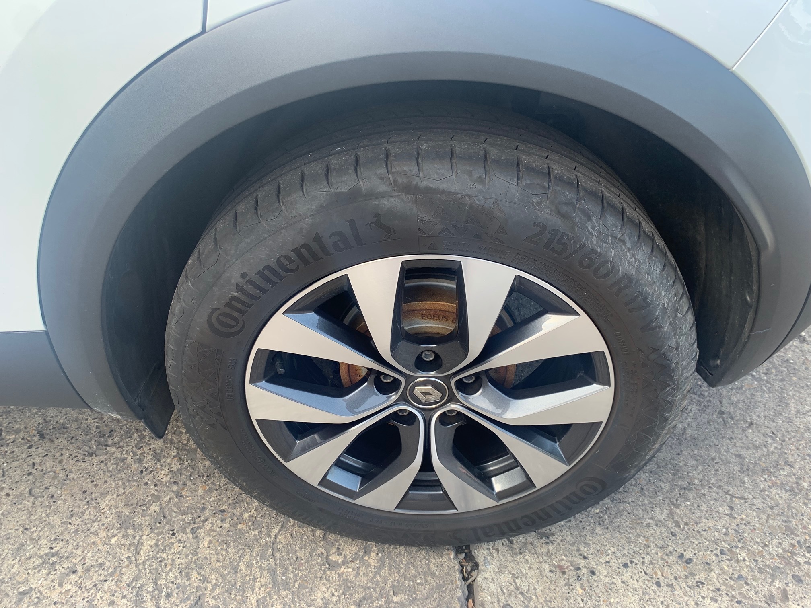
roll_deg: +1.5
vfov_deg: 53.1
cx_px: 406
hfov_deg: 67.3
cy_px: 304
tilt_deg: -40.0
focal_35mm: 26
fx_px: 609
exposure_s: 1/122
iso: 32
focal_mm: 4.25
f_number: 1.8
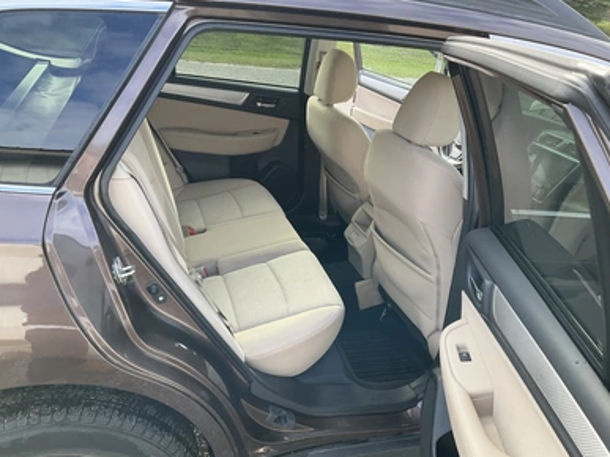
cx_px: 304
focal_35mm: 30
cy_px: 232
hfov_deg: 60.0
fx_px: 528
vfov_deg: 46.8
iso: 25
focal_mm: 3
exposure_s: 1/170
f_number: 1.8
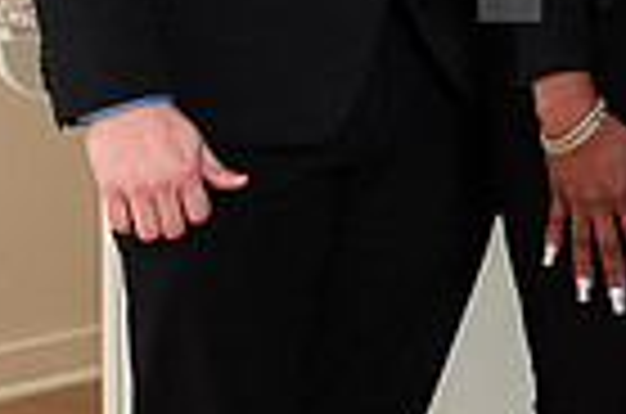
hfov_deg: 9.6
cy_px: -209
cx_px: 1234
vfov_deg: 6.7
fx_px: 3487
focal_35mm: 201
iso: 200
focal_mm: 48
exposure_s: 1/160
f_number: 5.6
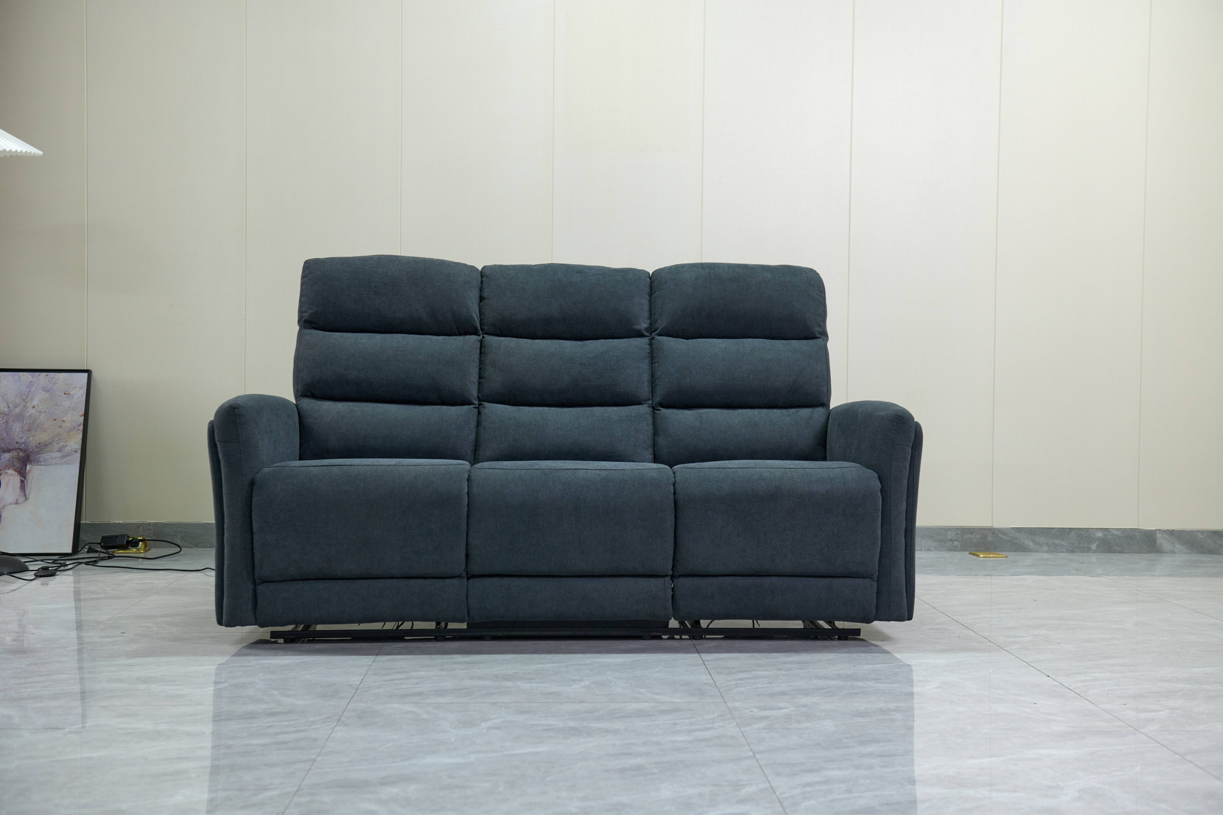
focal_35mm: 40
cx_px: 612
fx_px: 1359
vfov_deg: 33.4
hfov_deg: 48.5
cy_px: 408
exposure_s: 1/50
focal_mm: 40
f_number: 4.5
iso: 1000
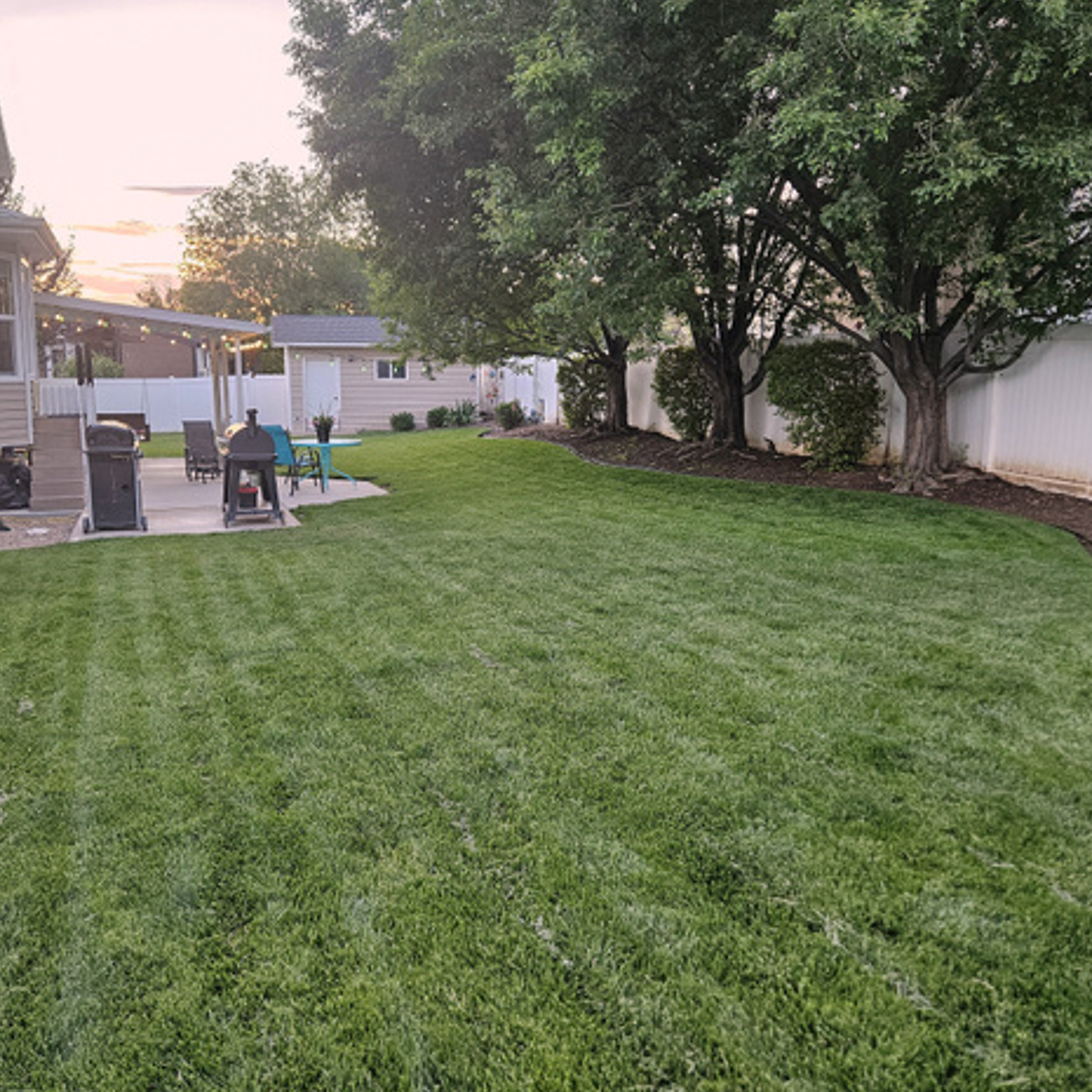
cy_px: 535
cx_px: 505
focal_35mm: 28
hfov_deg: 57.2
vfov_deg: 57.3
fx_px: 999
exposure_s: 1/120
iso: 160
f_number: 1.8
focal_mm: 5.4
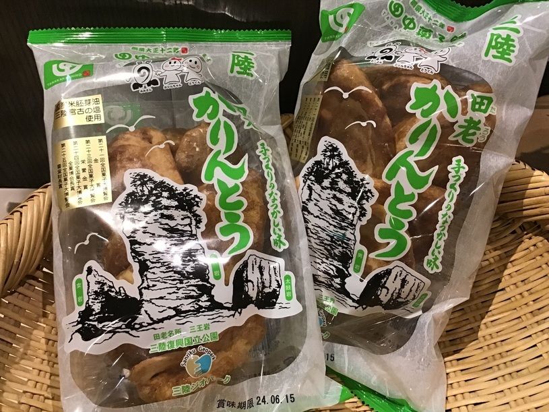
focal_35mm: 31
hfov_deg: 58.4
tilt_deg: -43.1
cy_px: 206
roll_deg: -5.5
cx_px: 274
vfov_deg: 45.4
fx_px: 492
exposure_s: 1/33
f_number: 2.4
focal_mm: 3.3
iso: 200
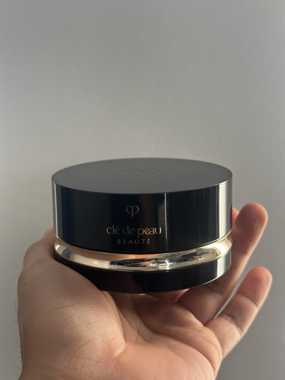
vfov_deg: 39.7
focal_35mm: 48
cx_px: 142
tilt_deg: -4.3
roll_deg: +1.8
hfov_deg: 30.3
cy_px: 190
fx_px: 527
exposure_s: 1/60
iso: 80
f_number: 1.78
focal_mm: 6.86
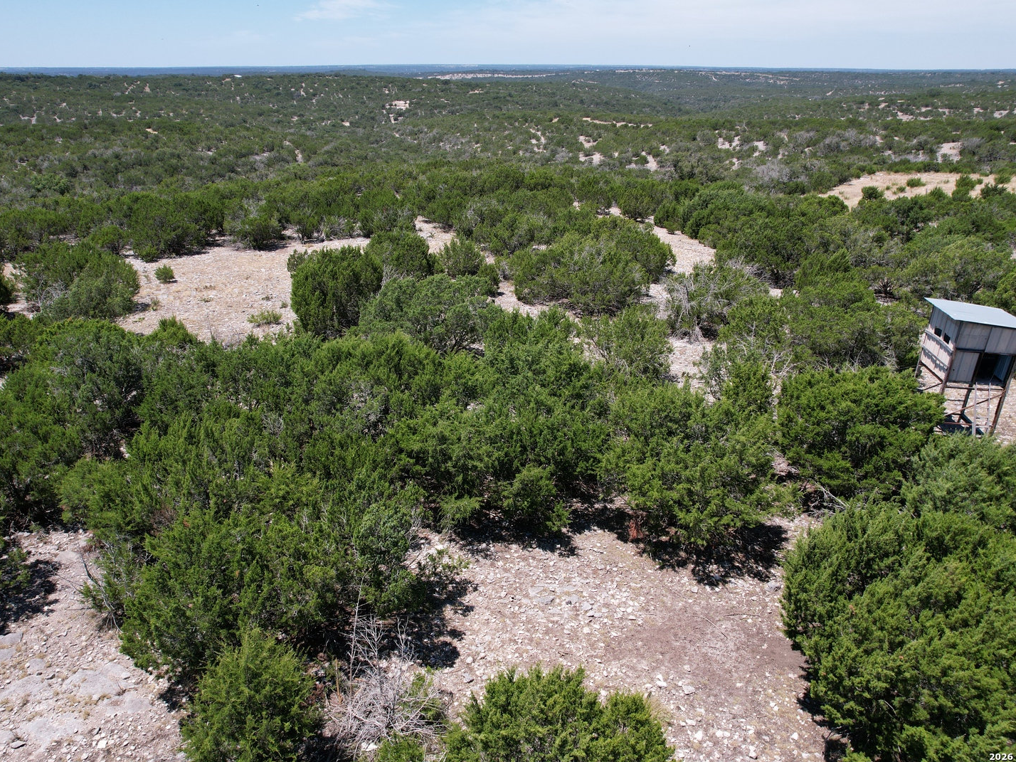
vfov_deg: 56.8
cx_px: 488
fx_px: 704
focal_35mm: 24
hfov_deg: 71.6
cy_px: 379
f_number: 2.8
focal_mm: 8.38
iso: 130
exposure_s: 1/1600
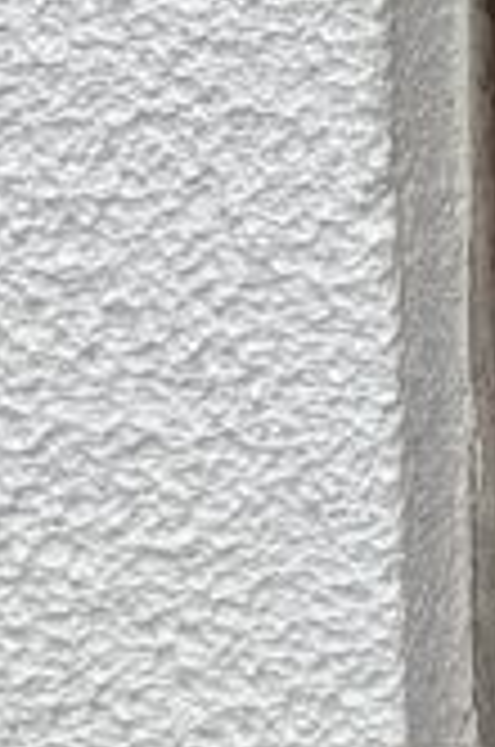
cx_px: 2079
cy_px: -1138
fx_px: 3997
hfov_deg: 5.9
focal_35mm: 193
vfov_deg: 9.4
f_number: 1.78
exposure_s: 1/1678
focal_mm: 6.76
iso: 80
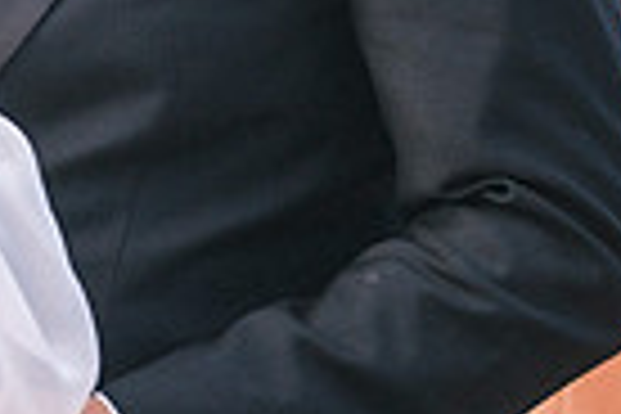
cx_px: 49
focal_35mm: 1008
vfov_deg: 1.4
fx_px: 17387
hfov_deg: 2.0
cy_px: -375
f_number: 2.8
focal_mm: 140
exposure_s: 1/1900
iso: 400
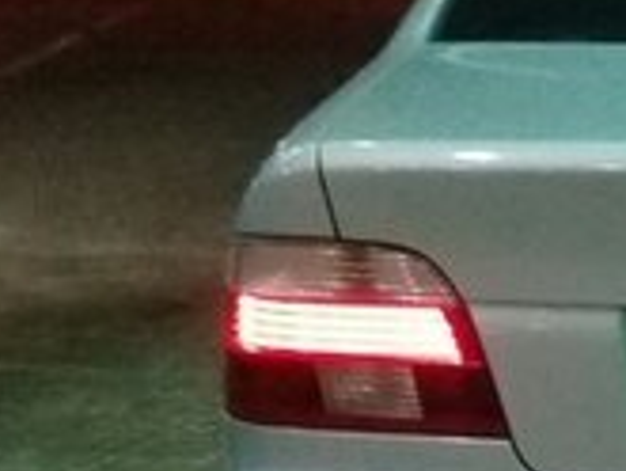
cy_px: 610
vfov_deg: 11.7
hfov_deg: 13.9
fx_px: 2244
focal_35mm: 124
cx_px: 1161
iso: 640
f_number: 2.2
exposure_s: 1/17
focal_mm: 3.3
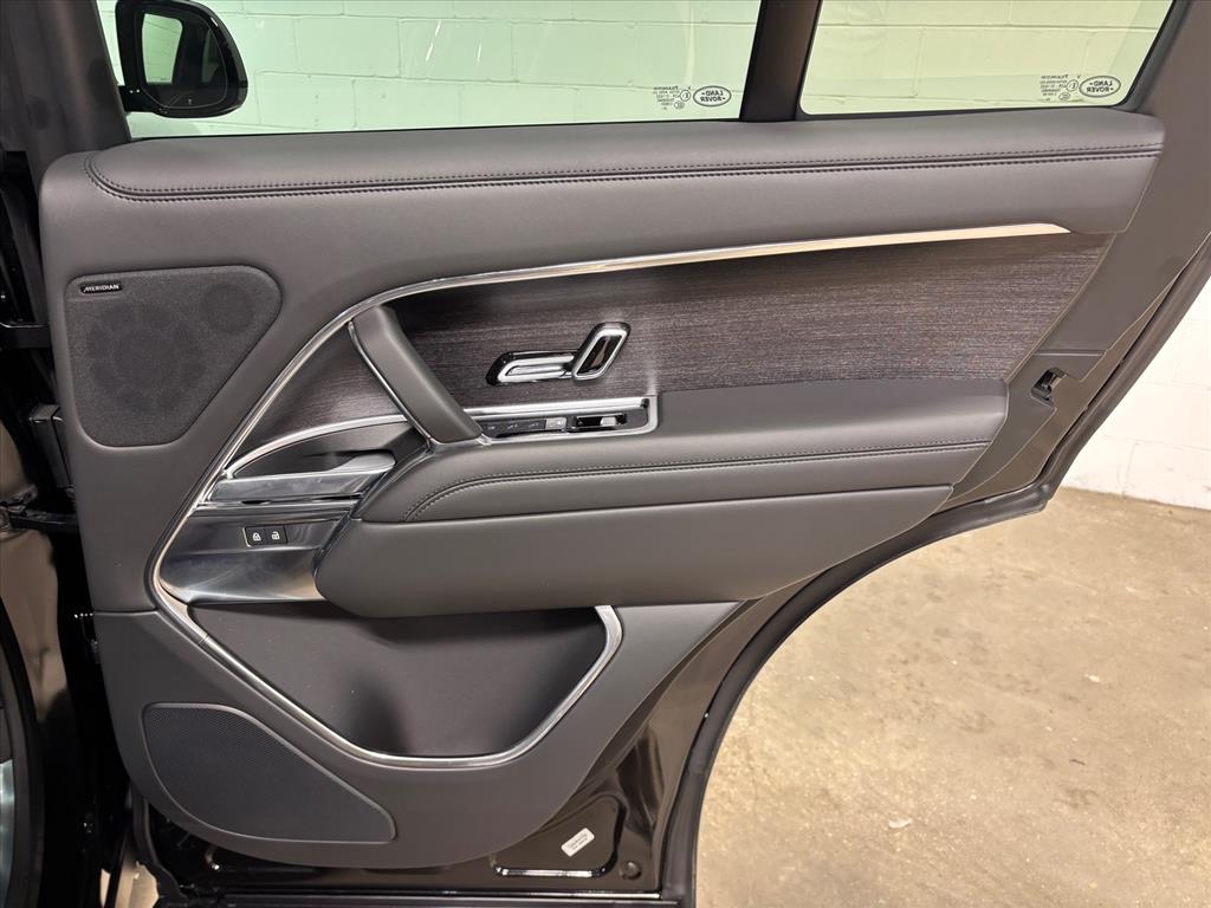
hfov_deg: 67.3
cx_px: 606
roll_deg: -2.0
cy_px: 454
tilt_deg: -23.3
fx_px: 910
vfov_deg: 53.1
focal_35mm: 26
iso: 125
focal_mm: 5.96
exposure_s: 1/60
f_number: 1.6
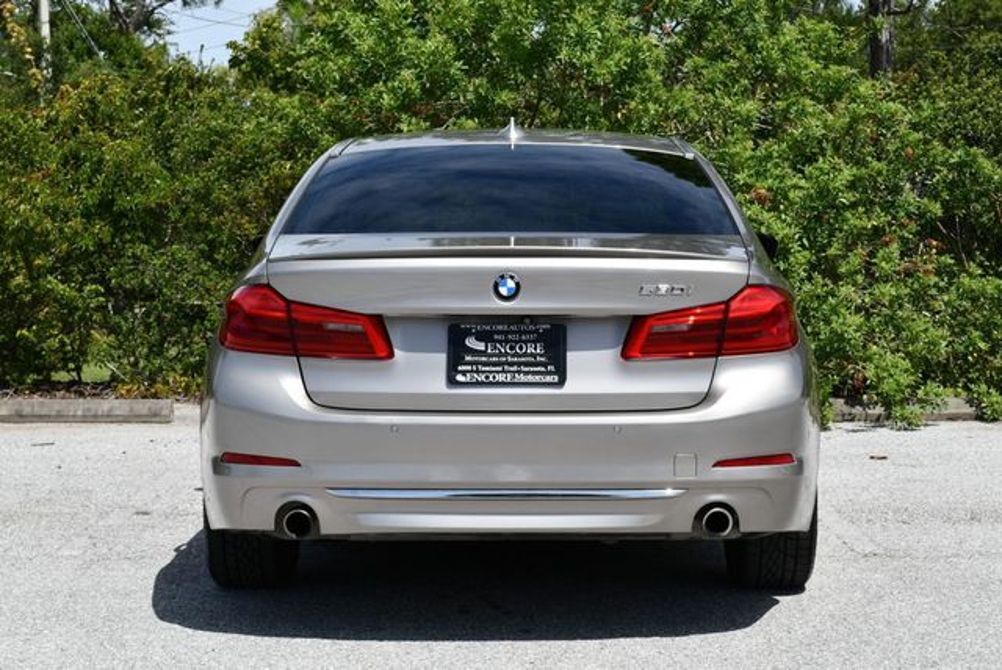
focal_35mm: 70
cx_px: 501
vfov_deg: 19.5
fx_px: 1950
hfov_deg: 28.8
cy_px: 335
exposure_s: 1/320
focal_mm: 35
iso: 100
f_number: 9
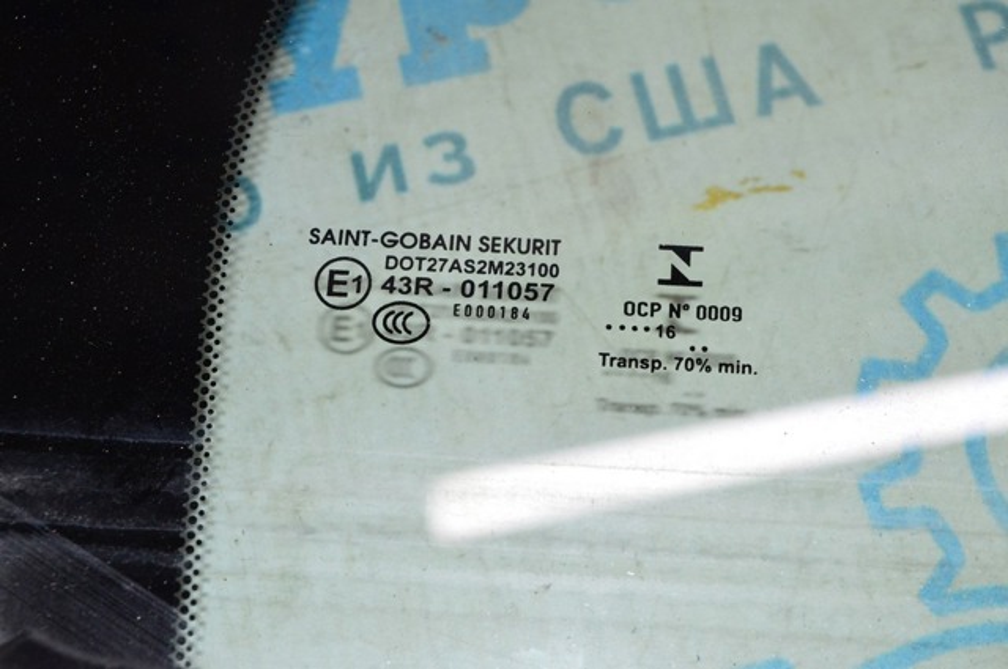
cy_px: 334
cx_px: 504
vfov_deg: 21.5
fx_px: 1762
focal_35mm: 63
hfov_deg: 31.9
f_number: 8
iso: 1600
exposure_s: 1/200
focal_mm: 42
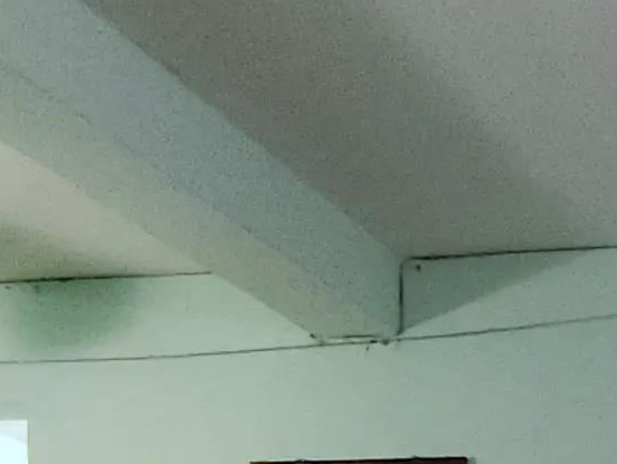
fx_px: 1695
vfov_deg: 14.2
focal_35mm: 95
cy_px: 768
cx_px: 942
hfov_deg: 18.2
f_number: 2.2
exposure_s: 1/60
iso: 200
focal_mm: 1.65
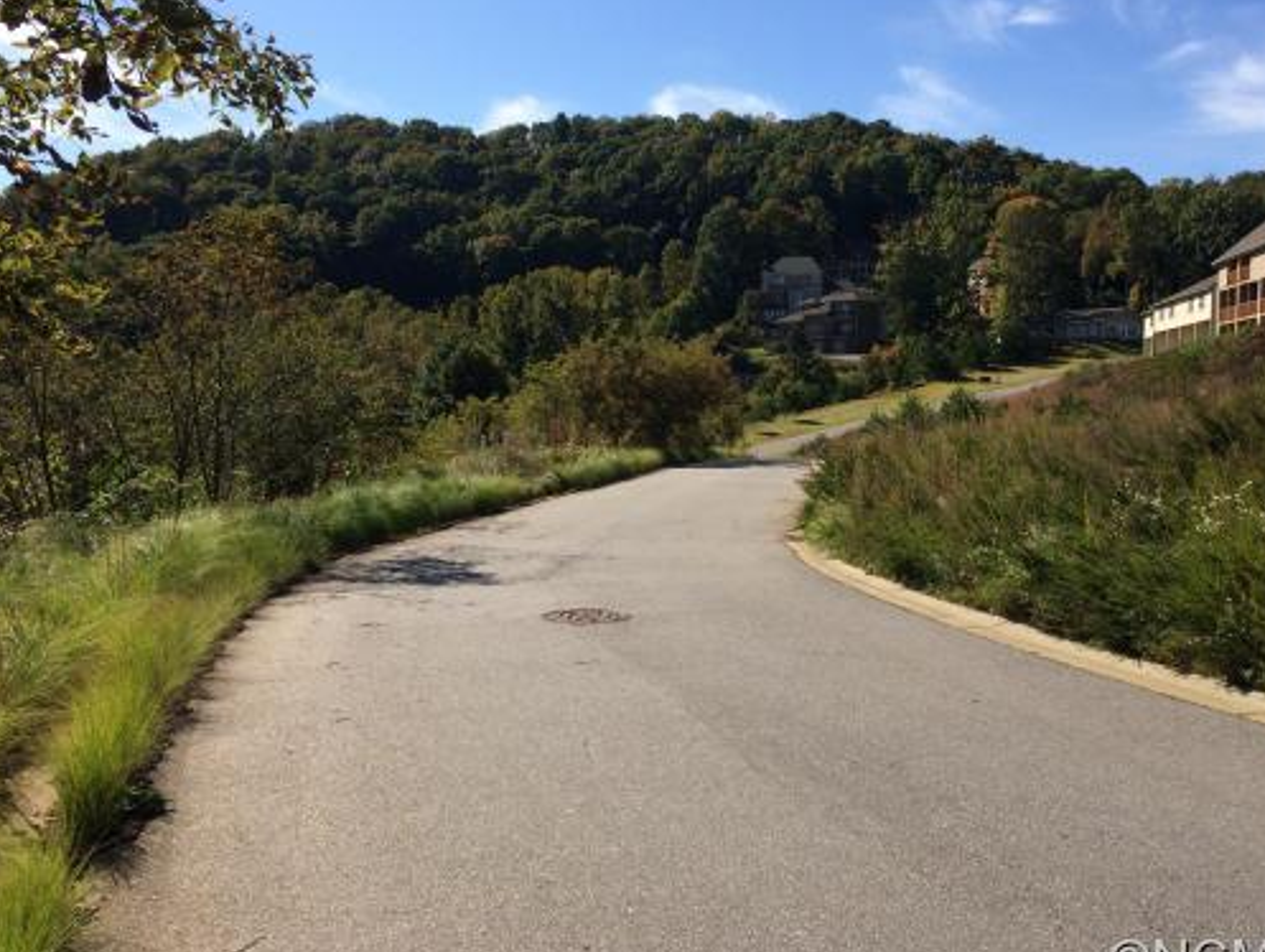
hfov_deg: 52.5
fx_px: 1281
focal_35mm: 35
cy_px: 463
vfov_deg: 40.8
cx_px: 687
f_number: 2.2
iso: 32
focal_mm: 4.12
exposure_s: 1/2283
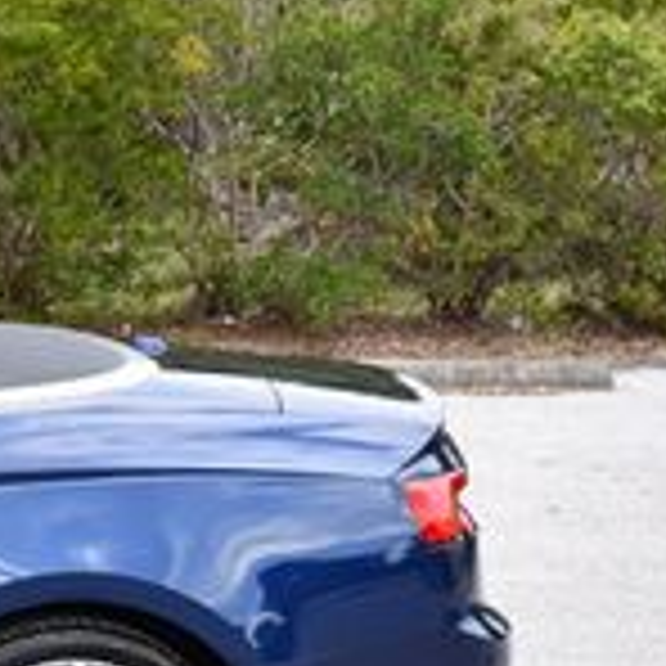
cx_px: -680
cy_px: 351
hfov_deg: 9.3
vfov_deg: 9.9
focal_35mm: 176
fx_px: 3831
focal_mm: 24
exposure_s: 1/250
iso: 200
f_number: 6.3
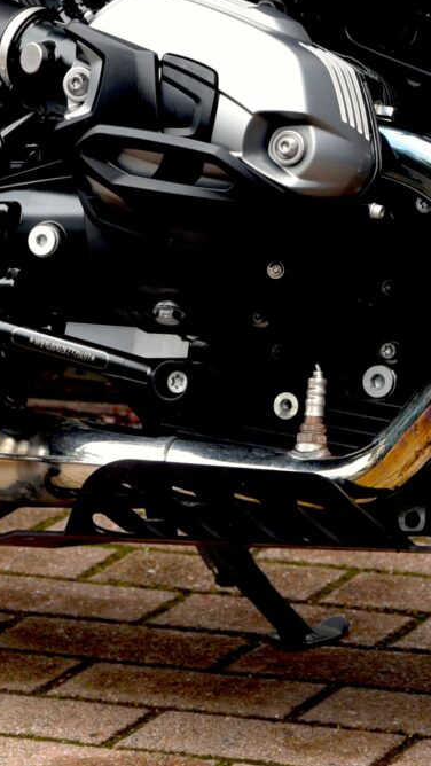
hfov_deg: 4.6
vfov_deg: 8.1
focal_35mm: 265
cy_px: 11
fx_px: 5381
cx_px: 266
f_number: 5
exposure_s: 1/100
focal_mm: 66
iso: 100
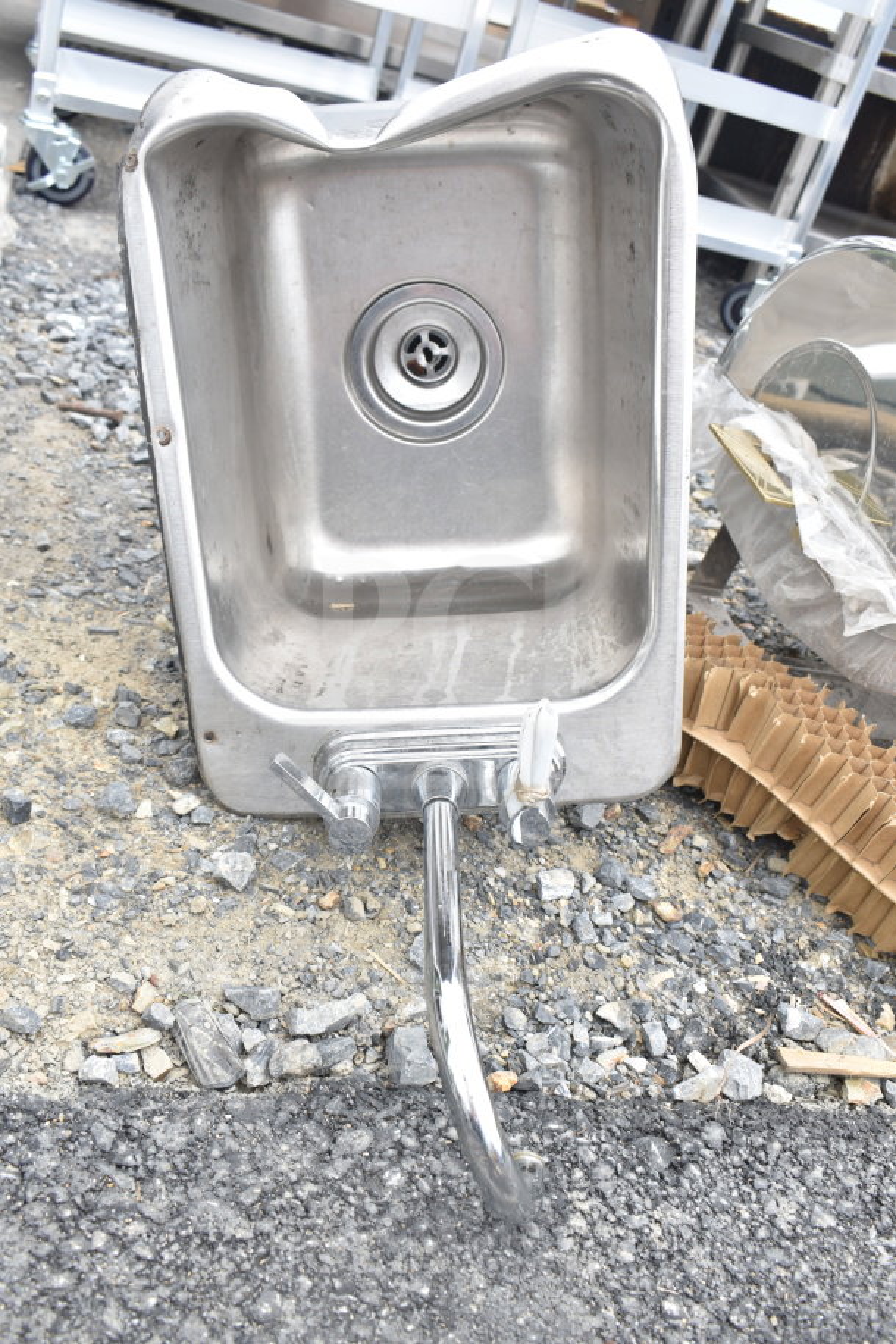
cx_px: 448
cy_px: 672
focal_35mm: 34
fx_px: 1288
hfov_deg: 38.4
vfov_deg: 55.1
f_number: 5.6
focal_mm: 23
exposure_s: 1/125
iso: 200
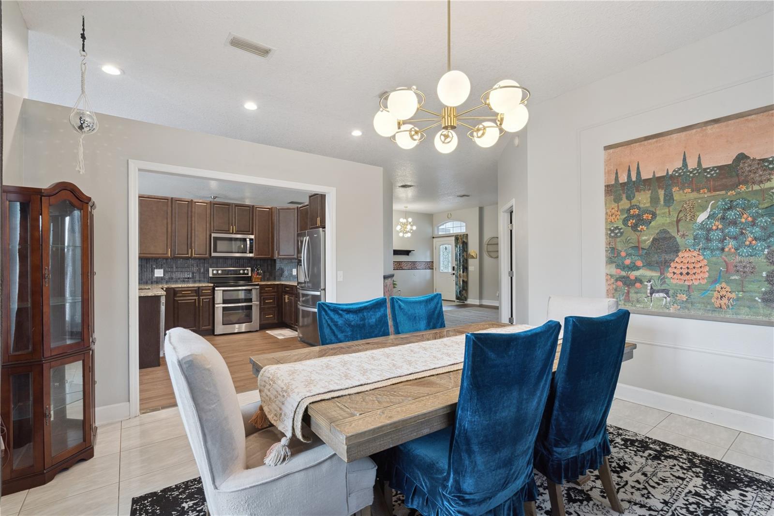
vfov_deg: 73.7
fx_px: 344
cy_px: 258
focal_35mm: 16
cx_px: 387
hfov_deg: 96.7
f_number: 9
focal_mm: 16
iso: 400
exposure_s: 1/80
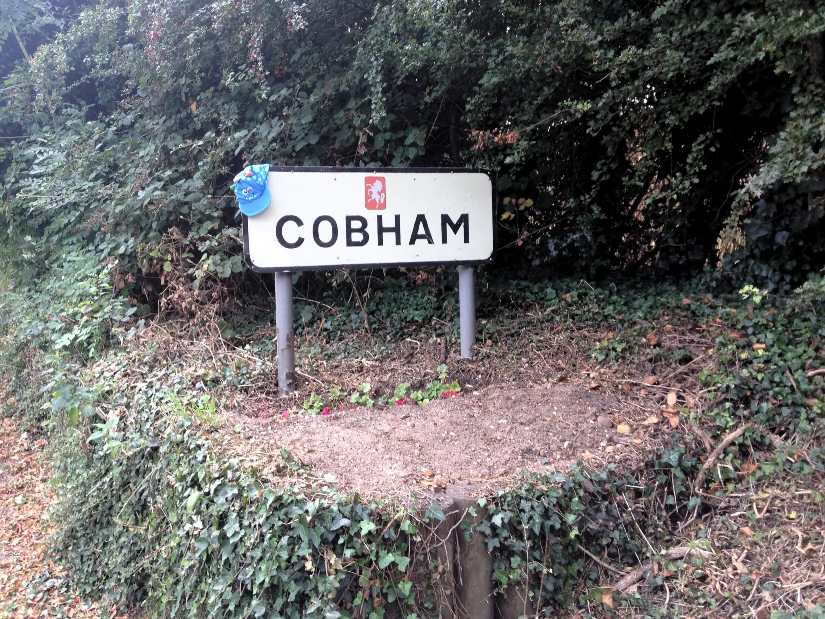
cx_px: 412
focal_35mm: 35
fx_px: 834
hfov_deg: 52.6
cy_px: 310
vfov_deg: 40.7
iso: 50
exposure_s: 1/120
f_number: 2.4
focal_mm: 4.28
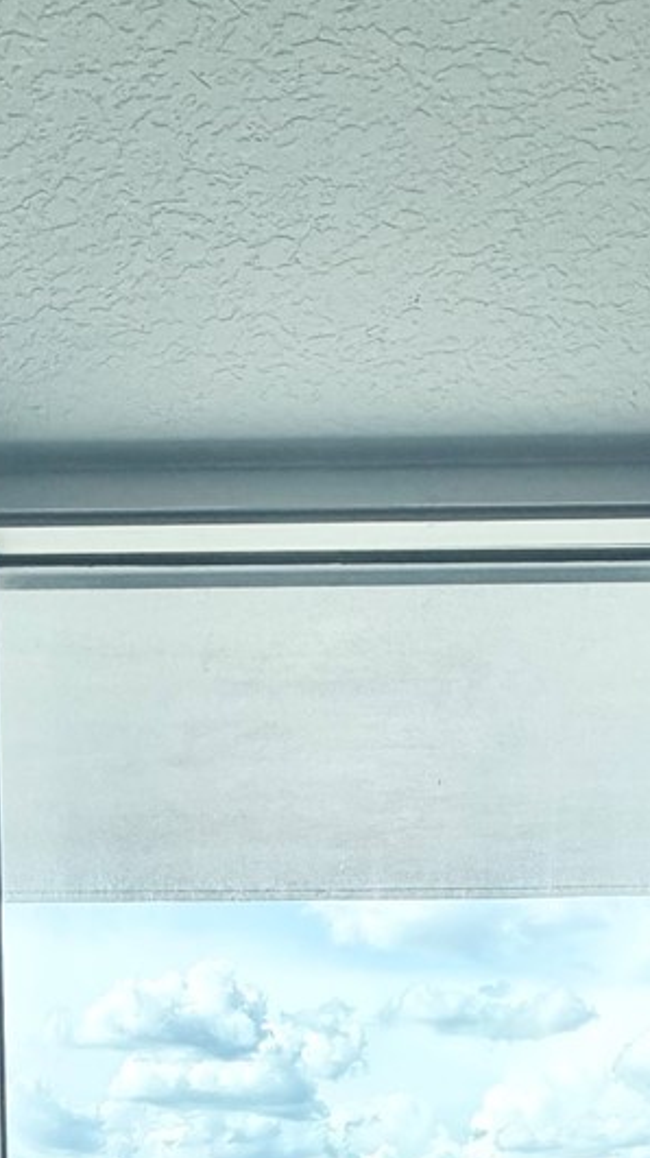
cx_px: 266
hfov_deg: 25.9
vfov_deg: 33.7
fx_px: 1412
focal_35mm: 46
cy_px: 1468
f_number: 2.2
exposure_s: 1/585
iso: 40
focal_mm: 2.22
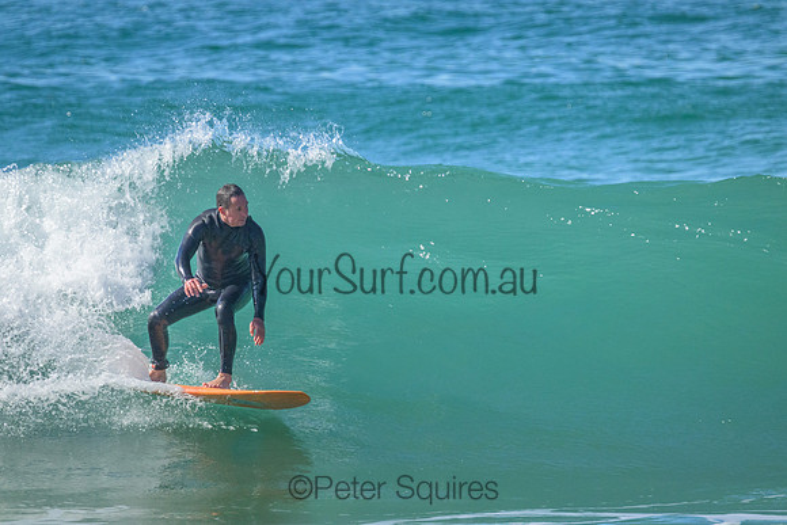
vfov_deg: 2.1
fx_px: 14431
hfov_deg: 3.1
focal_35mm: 660
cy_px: 262
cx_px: 394
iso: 3600
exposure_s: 1/2000
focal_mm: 660
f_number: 11
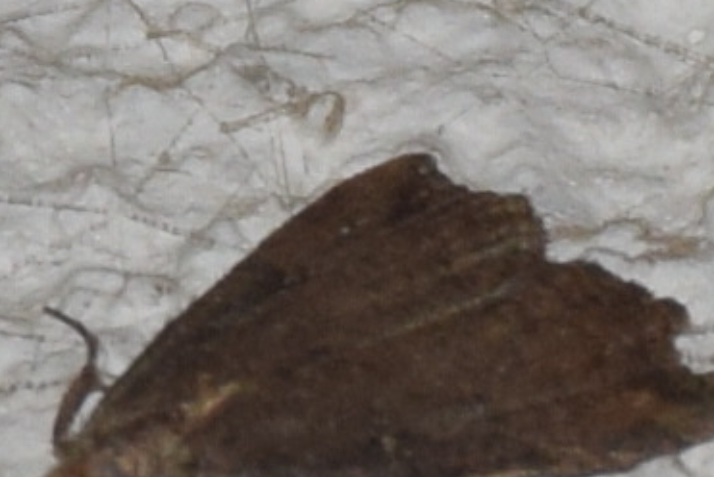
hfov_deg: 3.8
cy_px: 248
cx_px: 408
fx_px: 10778
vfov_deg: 2.5
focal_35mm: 543
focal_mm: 140
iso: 320
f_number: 5.6
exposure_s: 1/60
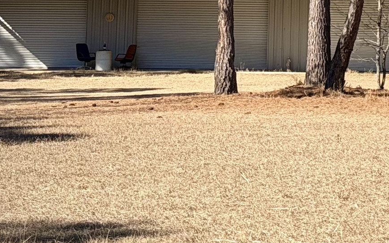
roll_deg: -0.9
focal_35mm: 181
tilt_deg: +8.1
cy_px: -256
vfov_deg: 7.0
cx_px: 416
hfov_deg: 11.4
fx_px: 1919
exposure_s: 1/2342
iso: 64
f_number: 1.78
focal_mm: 6.76
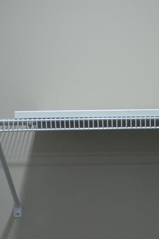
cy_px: 317
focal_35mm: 96
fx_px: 637
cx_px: 139
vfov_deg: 19.5
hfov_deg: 14.1
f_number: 3.5
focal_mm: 18
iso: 450
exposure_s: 1/60
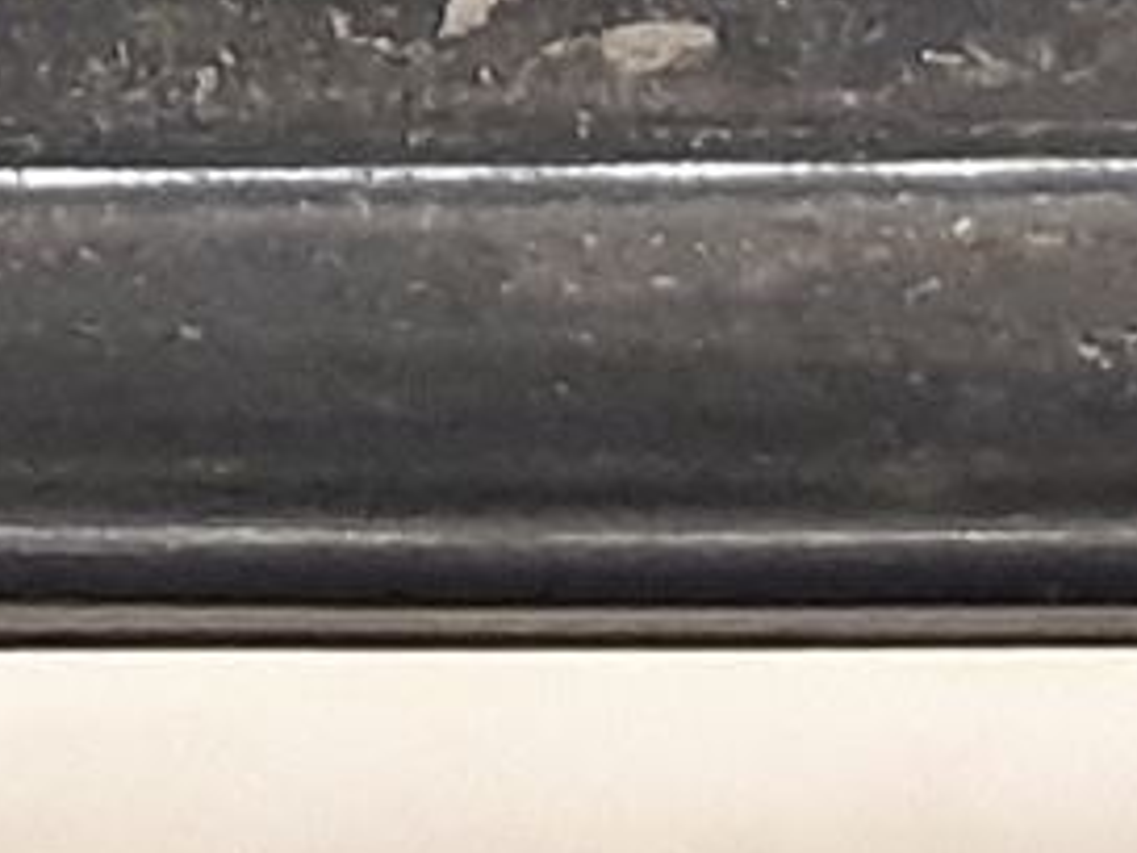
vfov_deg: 7.3
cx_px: -334
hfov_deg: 9.9
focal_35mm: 196
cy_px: -832
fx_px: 6438
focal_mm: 3.93
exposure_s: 1/33
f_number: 1.7
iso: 250
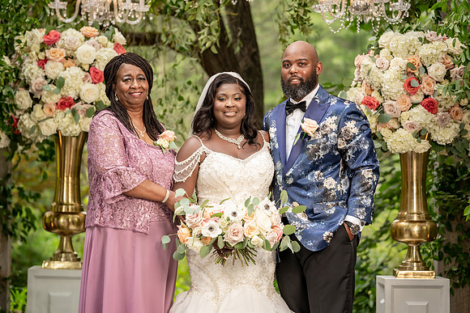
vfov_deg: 11.3
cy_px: 151
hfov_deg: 16.9
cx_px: 227
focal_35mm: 121
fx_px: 1582
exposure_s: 1/200
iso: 640
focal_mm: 117
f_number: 4
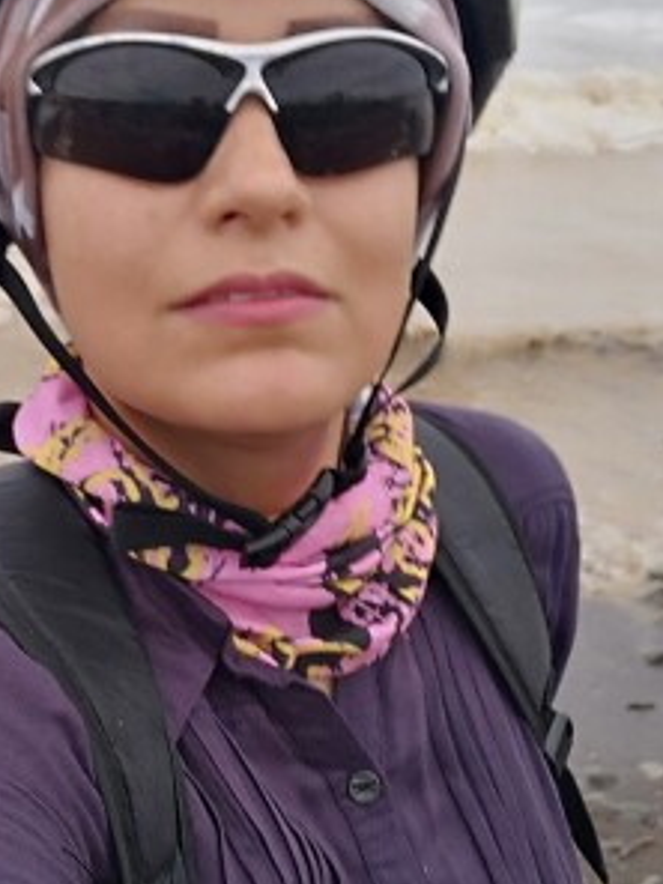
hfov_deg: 25.1
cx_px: 115
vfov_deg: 33.5
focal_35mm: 57
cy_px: 587
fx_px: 1456
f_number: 2
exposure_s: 1/40
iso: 104
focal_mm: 3.62
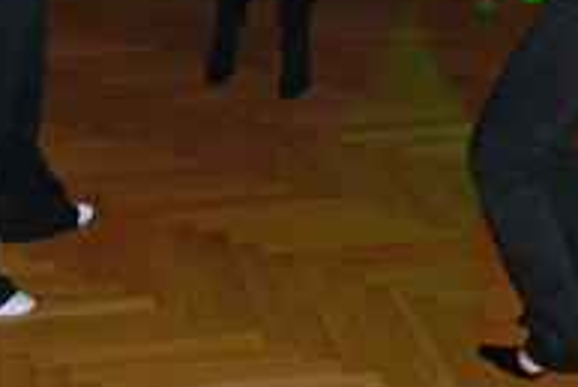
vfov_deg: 14.6
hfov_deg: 22.8
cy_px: -138
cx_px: 210
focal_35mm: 89
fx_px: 1430
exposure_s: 1/30
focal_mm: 7.4
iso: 100
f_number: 2.8
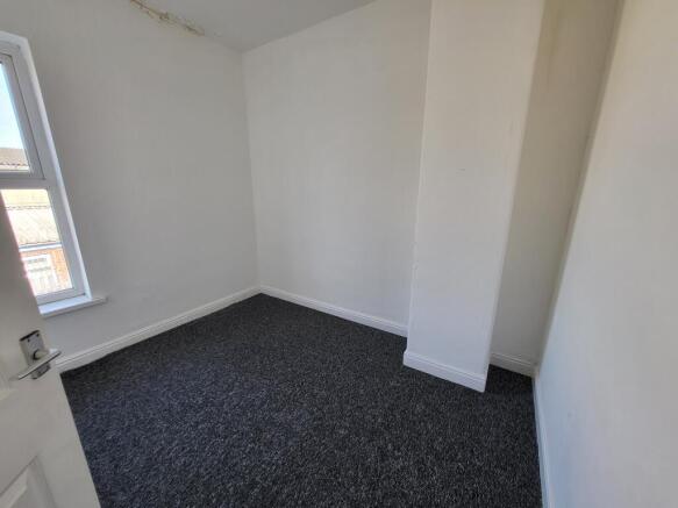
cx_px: 339
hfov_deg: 106.2
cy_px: 254
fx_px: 255
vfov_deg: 89.9
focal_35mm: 13
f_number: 2.2
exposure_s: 1/50
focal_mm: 1.74
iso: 40
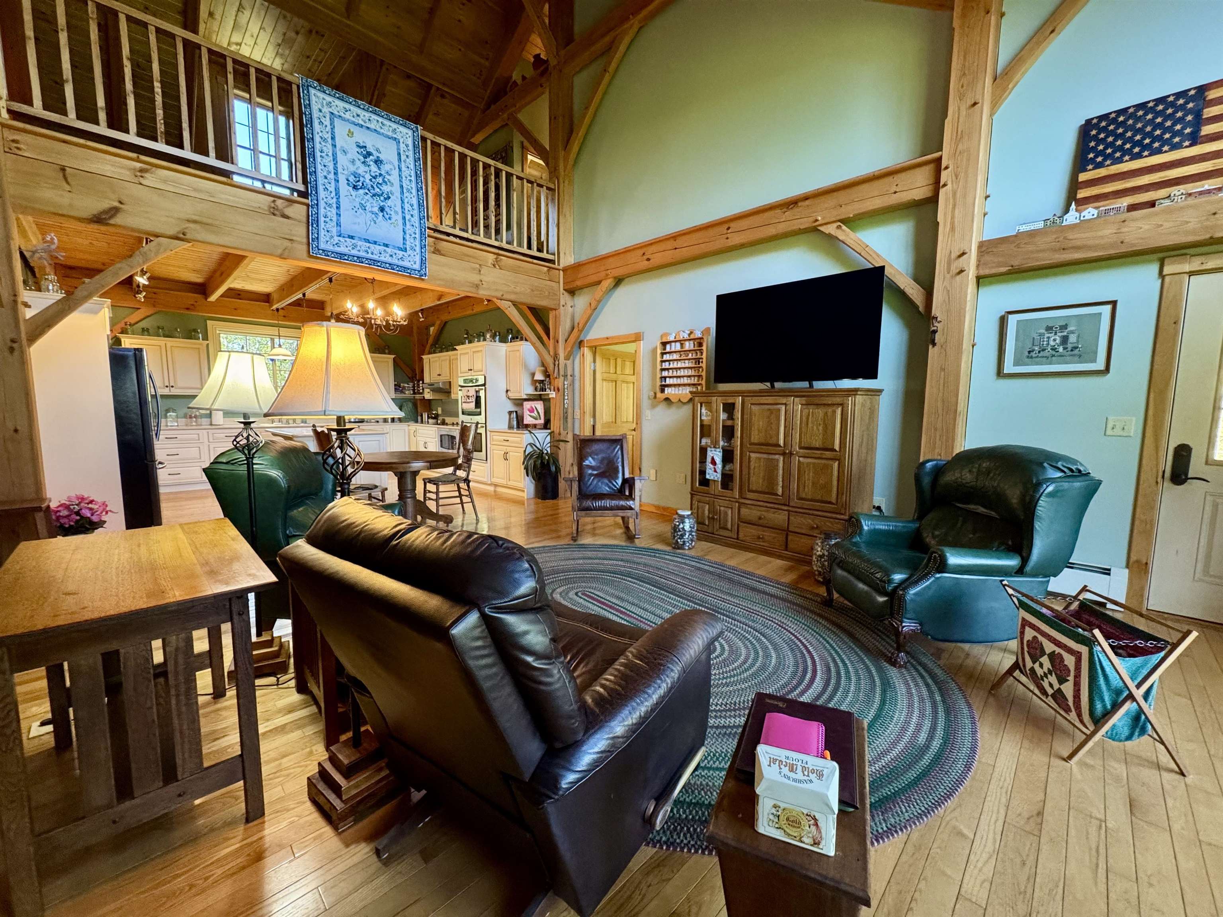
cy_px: 458
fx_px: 495
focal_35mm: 14
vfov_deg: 85.7
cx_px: 612
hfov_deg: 102.1
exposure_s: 1/120
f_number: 2.2
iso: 320
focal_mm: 2.22
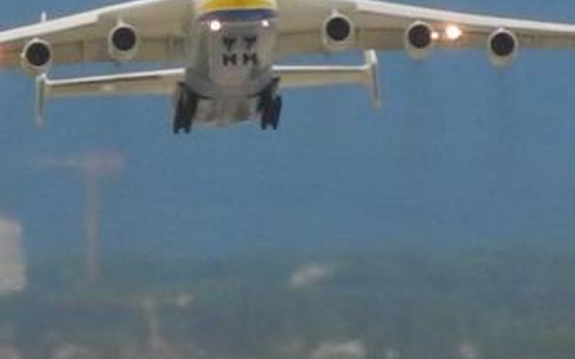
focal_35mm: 448
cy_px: -35
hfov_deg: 4.7
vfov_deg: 2.9
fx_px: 7019
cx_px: 203
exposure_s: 1/250
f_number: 5.6
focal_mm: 42.6
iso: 100
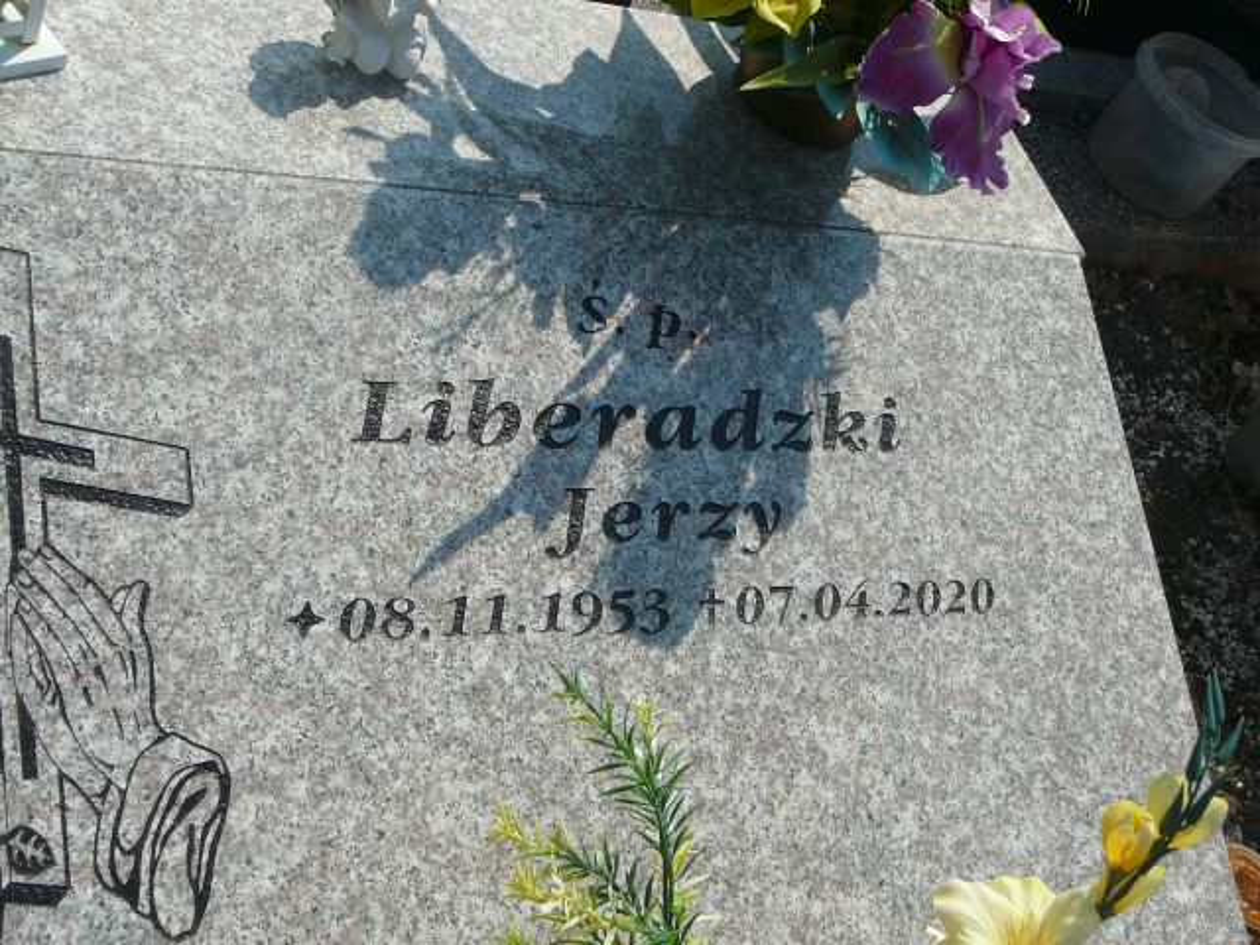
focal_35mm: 47
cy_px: 472
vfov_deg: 30.9
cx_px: 630
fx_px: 1711
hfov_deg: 40.4
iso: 80
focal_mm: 7
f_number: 5.6
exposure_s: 1/500
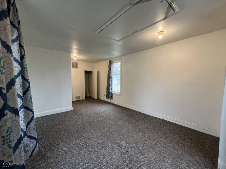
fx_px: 85
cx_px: 113
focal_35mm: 13
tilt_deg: -5.1
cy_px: 84
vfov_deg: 89.9
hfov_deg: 106.2
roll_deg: -0.9
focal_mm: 1.57
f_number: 1.8
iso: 250
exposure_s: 1/60
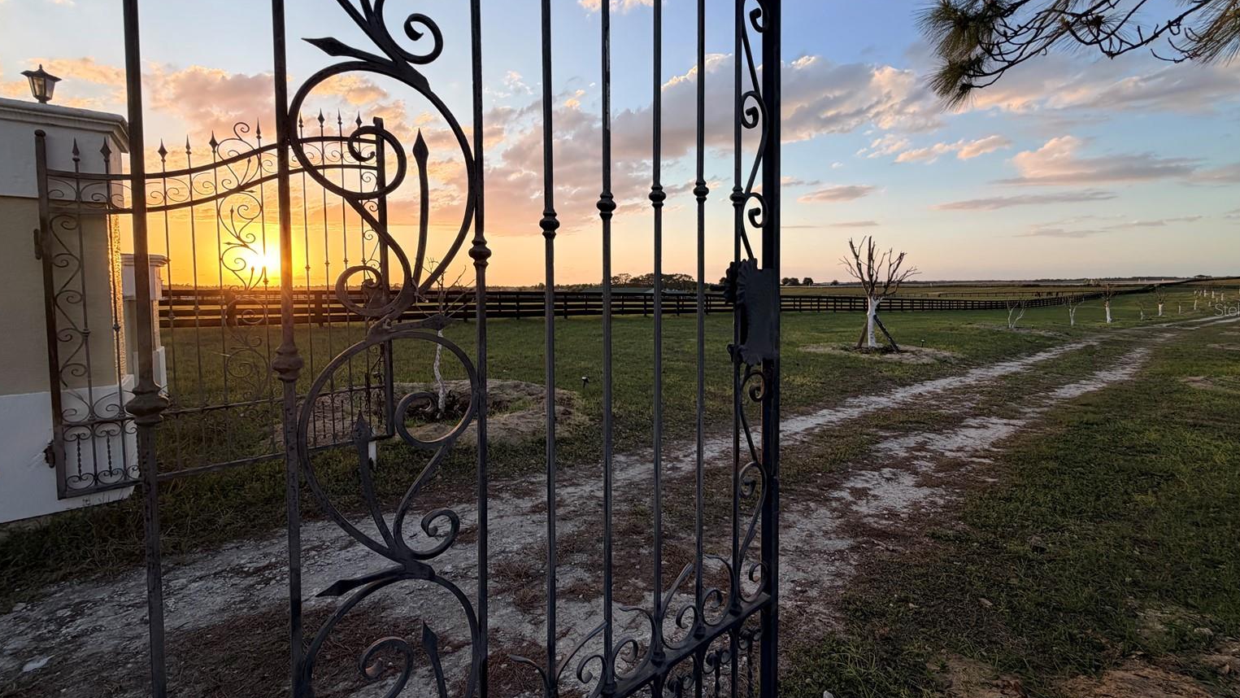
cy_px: 309
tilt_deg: -2.6
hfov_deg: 99.3
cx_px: 641
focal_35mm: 16
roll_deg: +1.9
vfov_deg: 66.9
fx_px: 526
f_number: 2.2
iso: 50
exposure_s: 1/502
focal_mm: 2.22
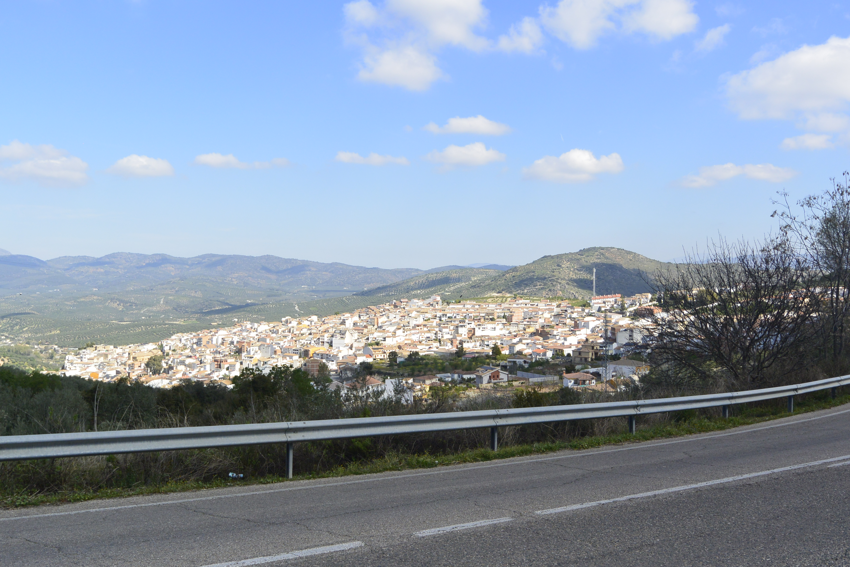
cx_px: 425
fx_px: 826
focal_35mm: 35
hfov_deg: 54.4
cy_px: 284
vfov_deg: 37.9
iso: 160
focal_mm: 13
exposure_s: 1/640
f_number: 5.6
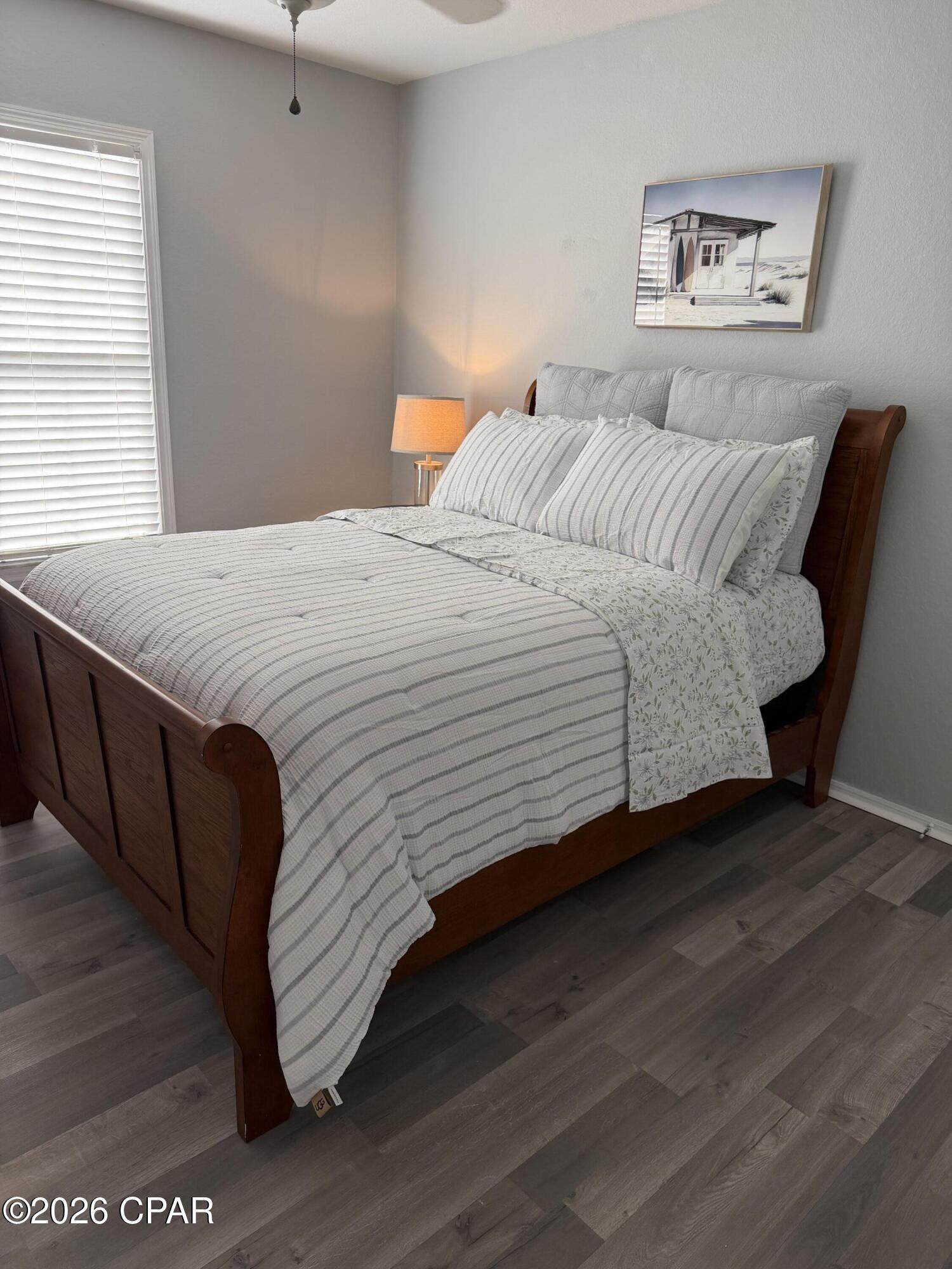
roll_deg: -3.3
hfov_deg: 56.8
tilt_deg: -17.7
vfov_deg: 71.6
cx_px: 476
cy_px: 634
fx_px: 880
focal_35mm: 24
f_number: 1.78
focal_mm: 6.76
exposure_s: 1/120
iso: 160
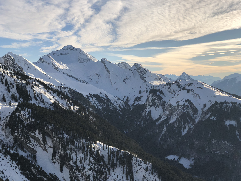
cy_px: 90
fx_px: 362
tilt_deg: -1.3
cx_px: 120
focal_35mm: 52
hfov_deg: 36.8
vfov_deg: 28.0
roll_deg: +1.8
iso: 16
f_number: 2.4
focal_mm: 6
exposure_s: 1/1919
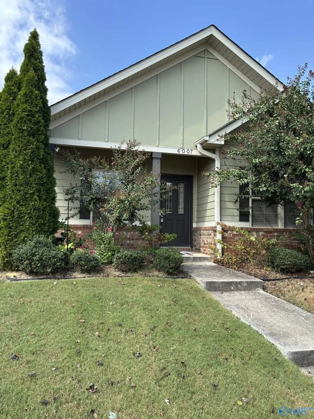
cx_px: 157
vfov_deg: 67.3
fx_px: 314
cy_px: 210
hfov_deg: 53.1
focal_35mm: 26
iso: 50
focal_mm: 5.96
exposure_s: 1/1233
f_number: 1.6
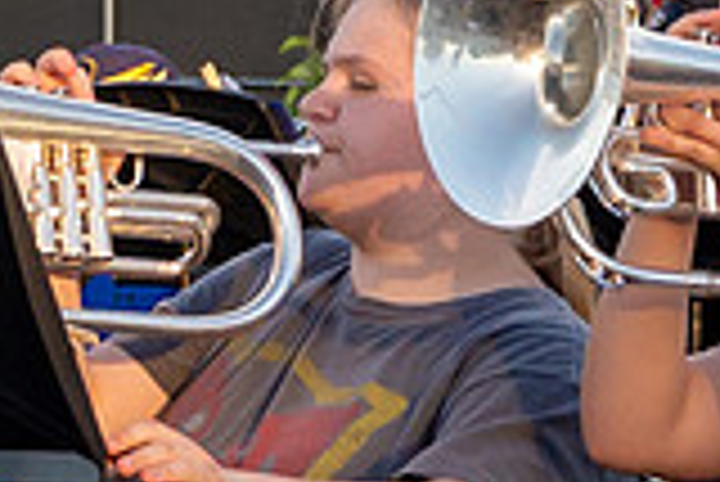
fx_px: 12411
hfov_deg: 3.3
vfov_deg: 2.2
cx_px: 1006
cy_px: 54
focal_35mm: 620
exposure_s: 1/800
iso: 1250
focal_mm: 70
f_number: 9
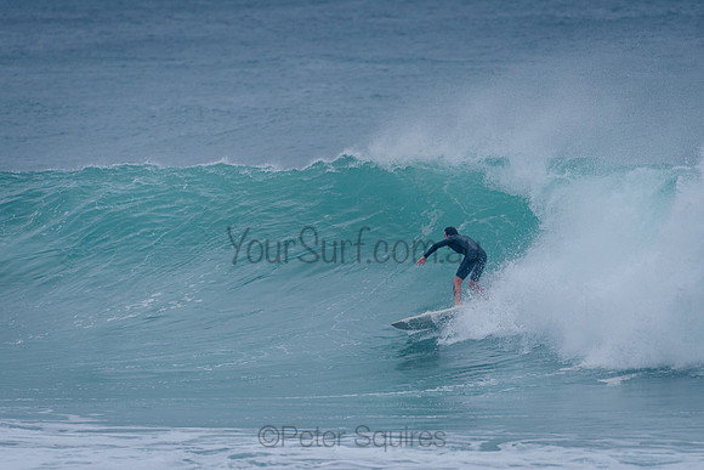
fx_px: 11980
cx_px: 352
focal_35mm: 613
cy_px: 235
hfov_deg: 3.4
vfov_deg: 2.2
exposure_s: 1/2000
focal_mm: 500
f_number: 5.6
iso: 450
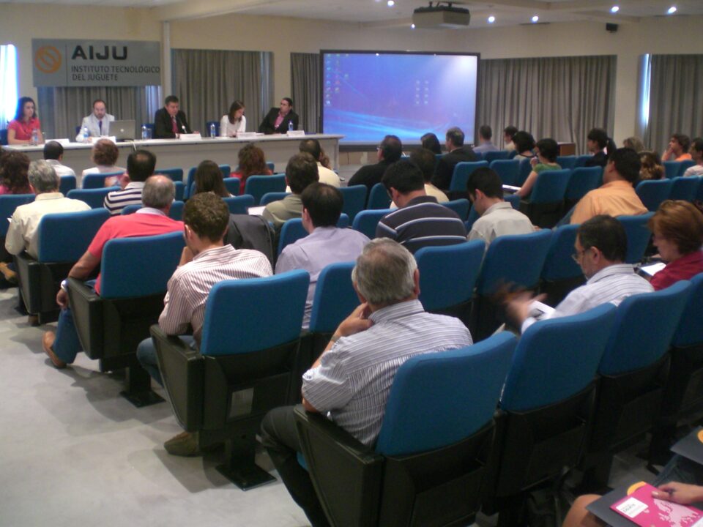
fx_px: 772
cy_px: 264
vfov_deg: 37.7
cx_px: 352
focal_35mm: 38
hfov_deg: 49.0
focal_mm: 6.3
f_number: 3.1
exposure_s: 1/10
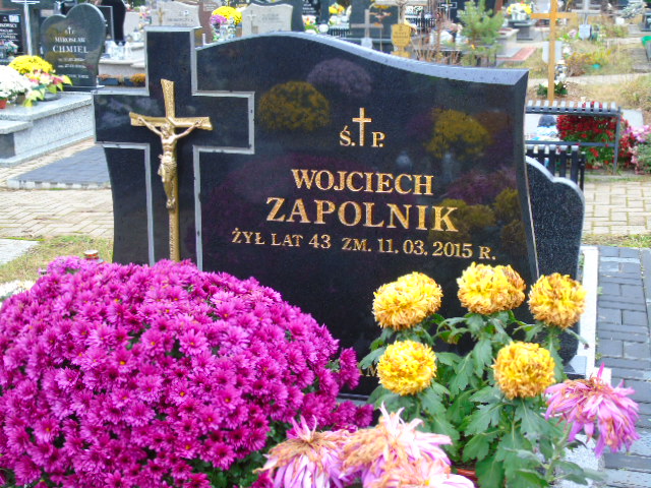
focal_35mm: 54
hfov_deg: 35.5
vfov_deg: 27.0
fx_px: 1016
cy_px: 244
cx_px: 326
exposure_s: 1/30
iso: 80
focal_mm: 9.6
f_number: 4.3
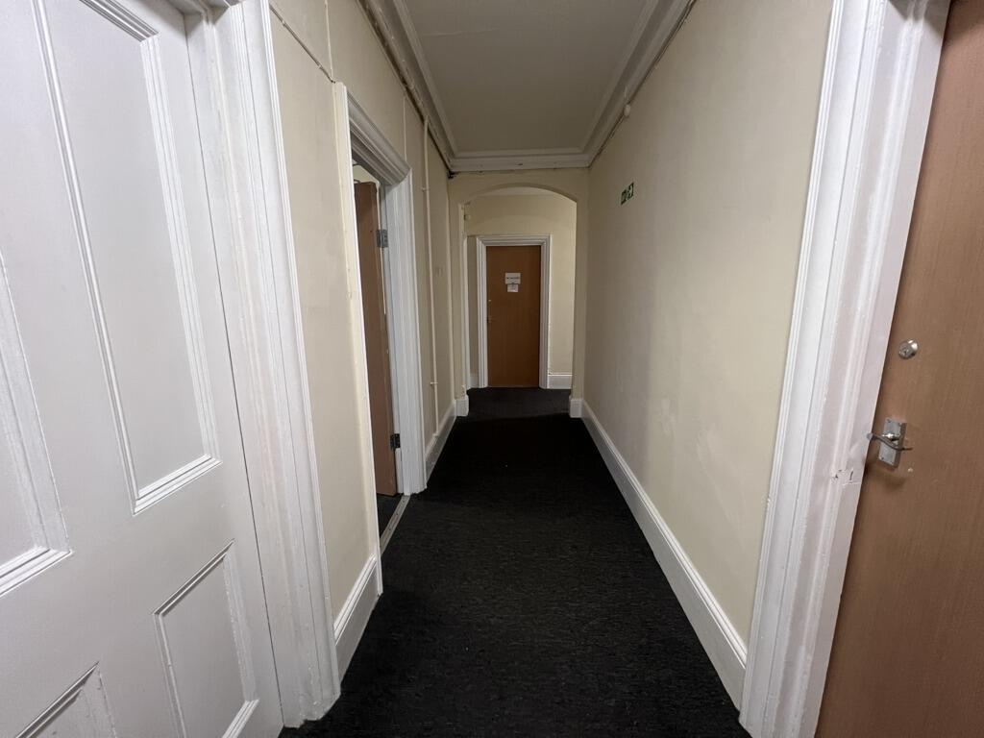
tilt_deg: -9.8
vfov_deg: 89.9
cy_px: 369
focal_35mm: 13
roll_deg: +0.9
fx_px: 370
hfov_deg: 106.2
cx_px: 492
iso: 320
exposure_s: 1/50
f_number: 1.8
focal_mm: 1.57
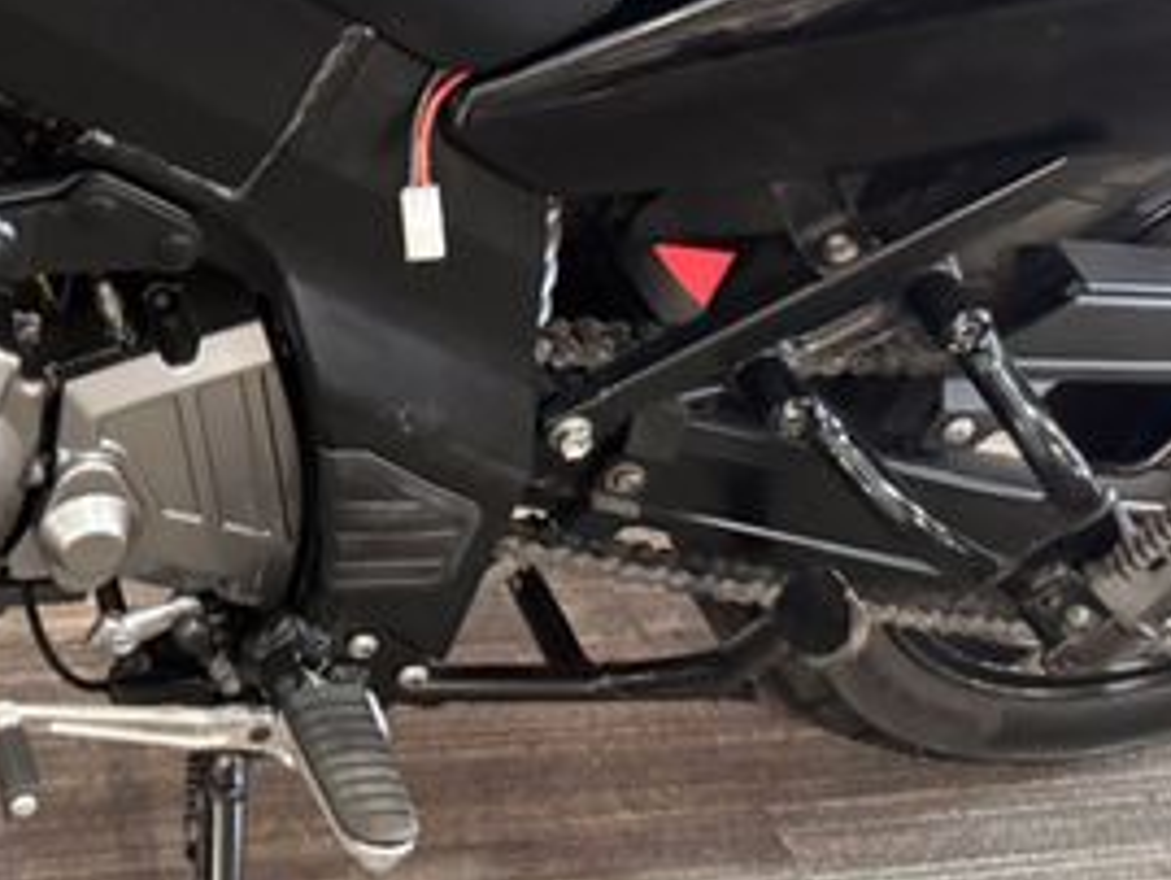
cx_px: 22
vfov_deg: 25.6
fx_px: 1929
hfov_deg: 31.4
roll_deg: -2.0
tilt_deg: -38.0
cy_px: 327
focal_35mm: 57
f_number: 1.78
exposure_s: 1/33
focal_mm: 6.76
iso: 1000
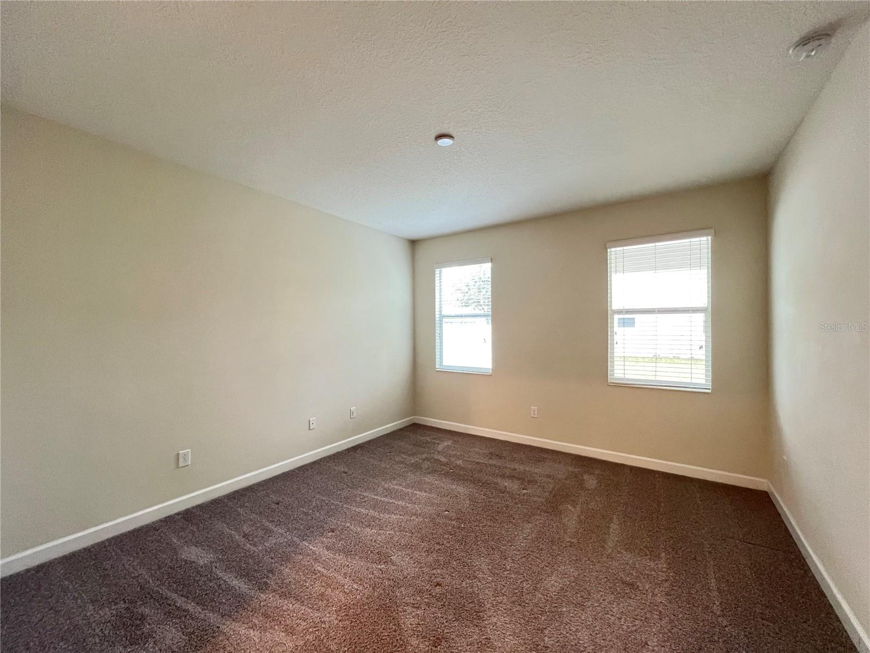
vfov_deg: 89.9
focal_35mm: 13
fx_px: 327
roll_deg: +0.7
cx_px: 435
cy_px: 326
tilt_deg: +0.2
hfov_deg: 106.2
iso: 640
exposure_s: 1/60
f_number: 1.8
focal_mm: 1.57
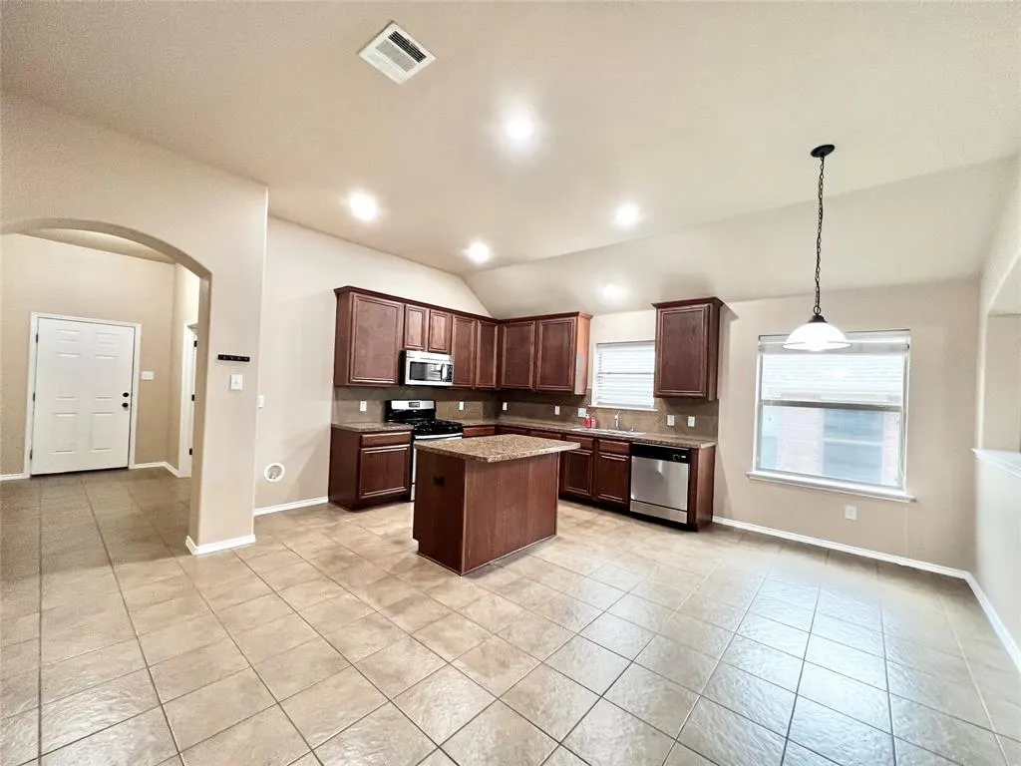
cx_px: 510
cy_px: 383
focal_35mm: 13
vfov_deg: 89.9
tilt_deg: -0.1
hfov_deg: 106.2
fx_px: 383
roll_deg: -3.1
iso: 250
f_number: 1.8
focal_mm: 1.57
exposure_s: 1/120
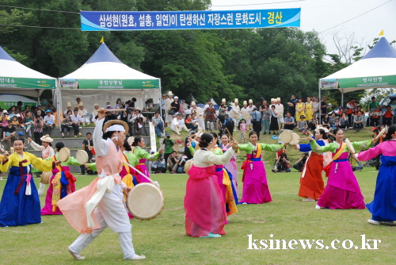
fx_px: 825
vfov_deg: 18.2
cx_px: 198
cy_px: 132
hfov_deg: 27.0
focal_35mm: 75
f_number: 10
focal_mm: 50
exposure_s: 1/400
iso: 800
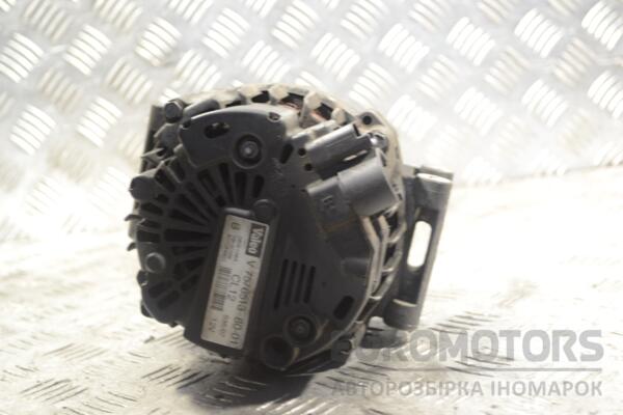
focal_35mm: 57
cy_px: 208
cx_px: 312
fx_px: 986
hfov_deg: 35.1
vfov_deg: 23.8
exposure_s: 1/30
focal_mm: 38
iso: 800
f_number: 5
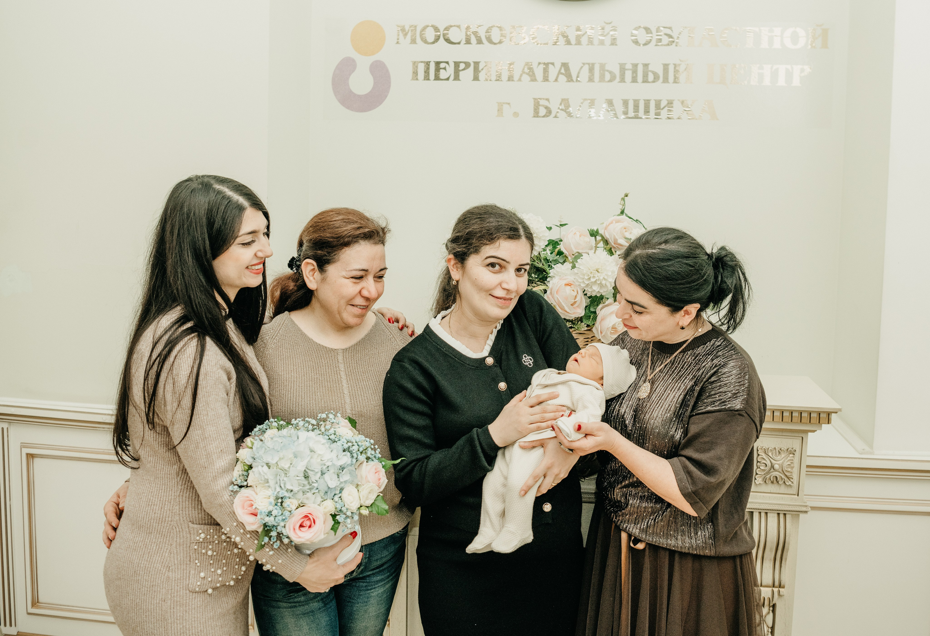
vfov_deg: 42.3
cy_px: 277
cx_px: 508
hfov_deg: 58.9
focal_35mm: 32
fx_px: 821
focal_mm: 24
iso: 320
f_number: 4
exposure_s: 1/160
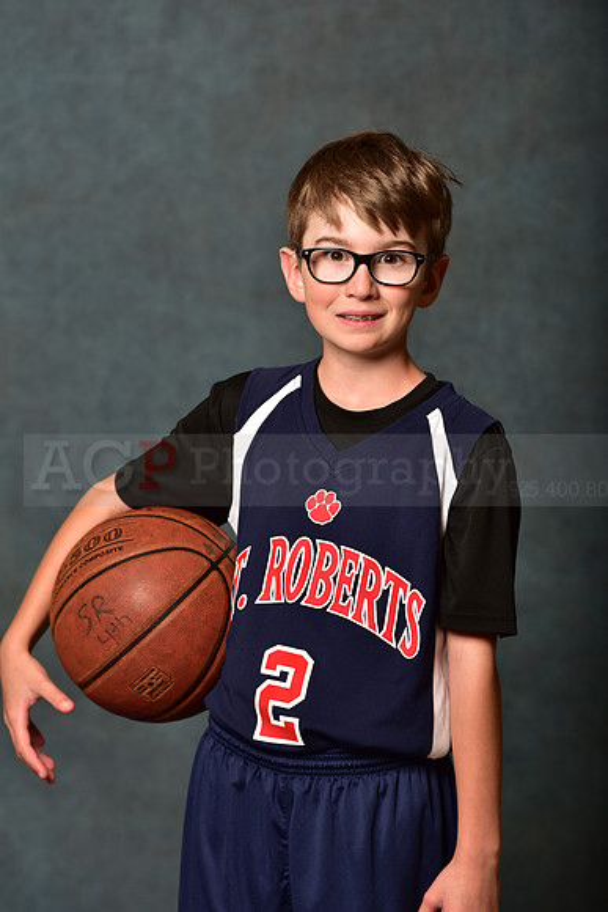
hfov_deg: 8.1
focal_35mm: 170
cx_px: 304
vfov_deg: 12.1
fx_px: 4304
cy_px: 456
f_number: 4.5
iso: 250
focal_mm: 170
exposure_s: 1/250
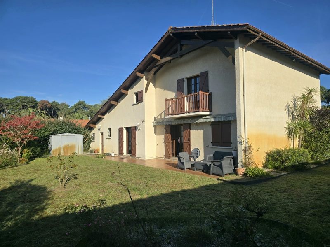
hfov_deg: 73.9
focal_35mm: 23
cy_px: 124
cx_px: 165
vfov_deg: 58.9
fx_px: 219
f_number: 1.7
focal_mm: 6.3
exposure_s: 1/909
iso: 12
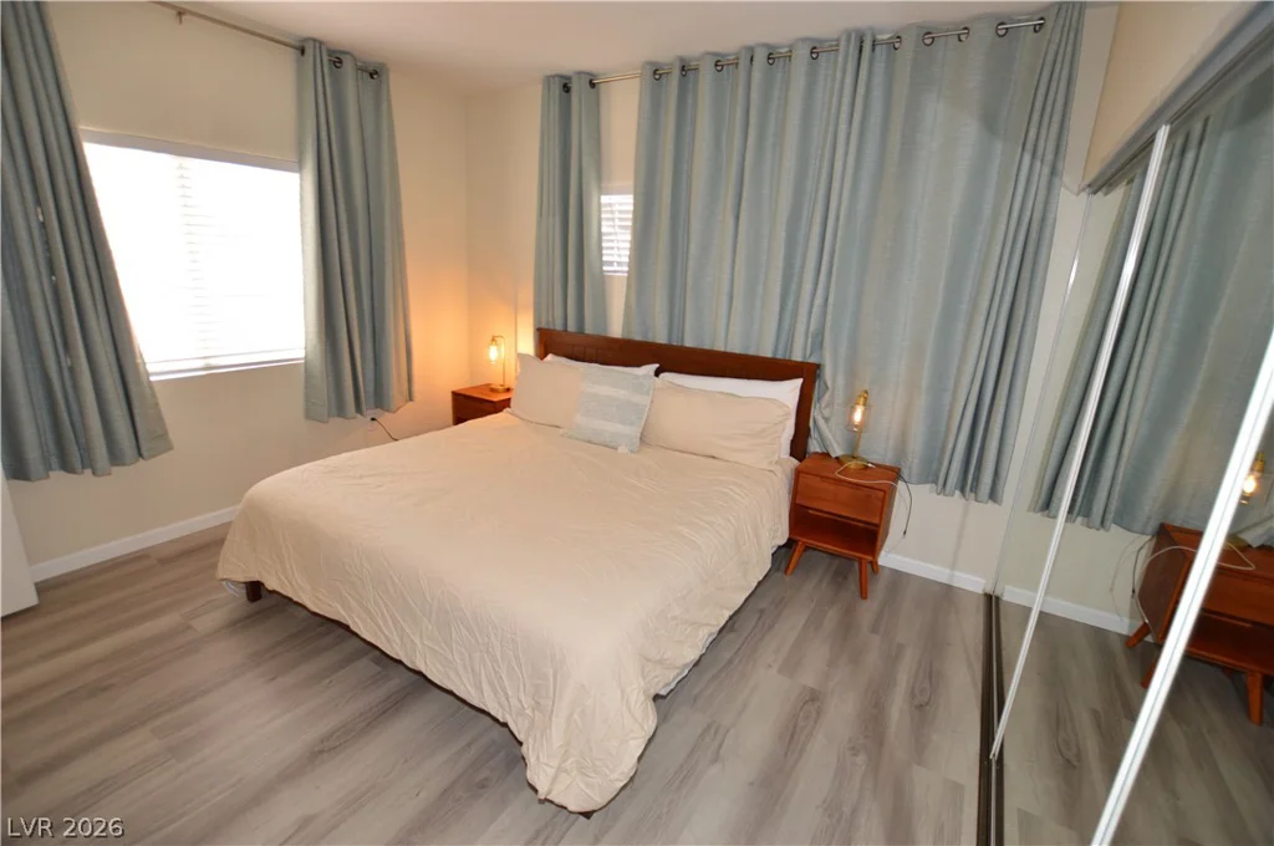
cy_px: 423
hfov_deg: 100.5
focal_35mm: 15
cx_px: 637
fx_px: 530
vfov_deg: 77.2
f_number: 3.5
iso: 400
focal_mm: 10
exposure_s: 1/60
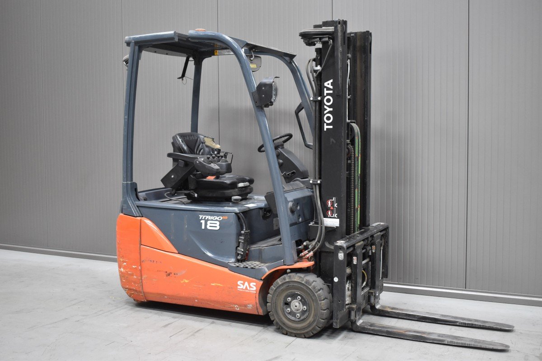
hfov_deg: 47.9
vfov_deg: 33.0
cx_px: 271
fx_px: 610
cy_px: 180
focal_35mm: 40
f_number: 4.5
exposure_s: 1/40
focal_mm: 27
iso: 1250
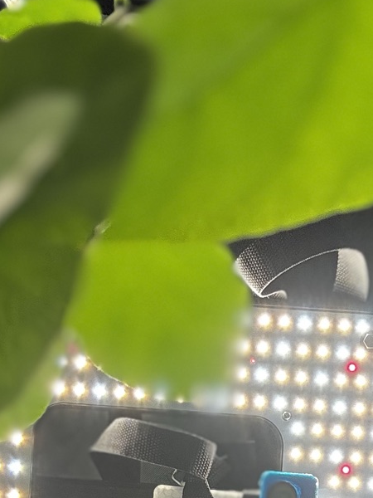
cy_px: 546
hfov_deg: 17.8
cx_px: 403
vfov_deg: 23.0
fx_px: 1149
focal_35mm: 80
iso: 40
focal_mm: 2.69
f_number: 1.9
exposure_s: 1/111
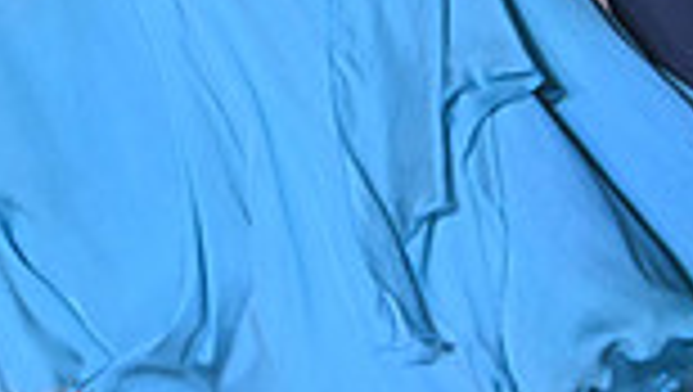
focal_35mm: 324
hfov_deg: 6.6
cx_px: 178
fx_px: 5960
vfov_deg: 3.7
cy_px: -415
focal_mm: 82
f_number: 5
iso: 4000
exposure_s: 1/400
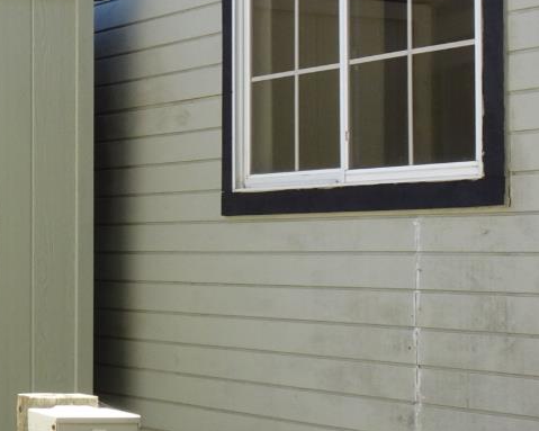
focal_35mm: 107
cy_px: 201
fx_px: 1707
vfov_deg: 14.4
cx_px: -90
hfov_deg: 17.2
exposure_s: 1/50
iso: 80
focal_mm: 5.98
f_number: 4
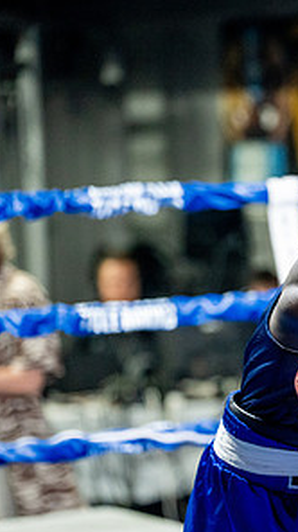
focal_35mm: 193
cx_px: 413
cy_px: 330
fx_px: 2717
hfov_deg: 6.2
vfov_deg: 11.2
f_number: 2
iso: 6400
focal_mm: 94
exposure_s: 1/1000
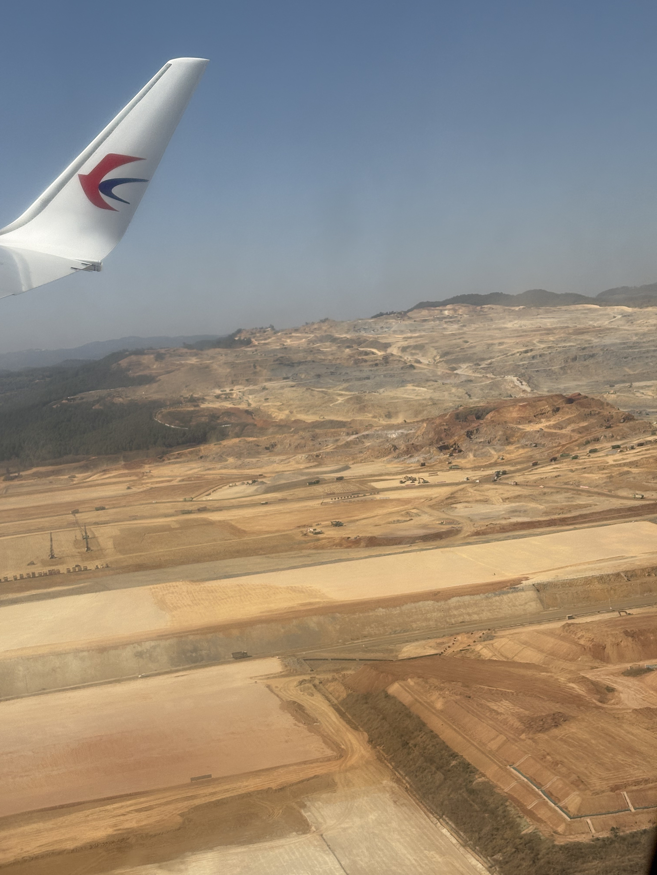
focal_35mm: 52
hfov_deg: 28.0
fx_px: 1316
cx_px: 328
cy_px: 438
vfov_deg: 36.8
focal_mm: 5.96
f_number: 1.6
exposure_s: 1/3279
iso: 32
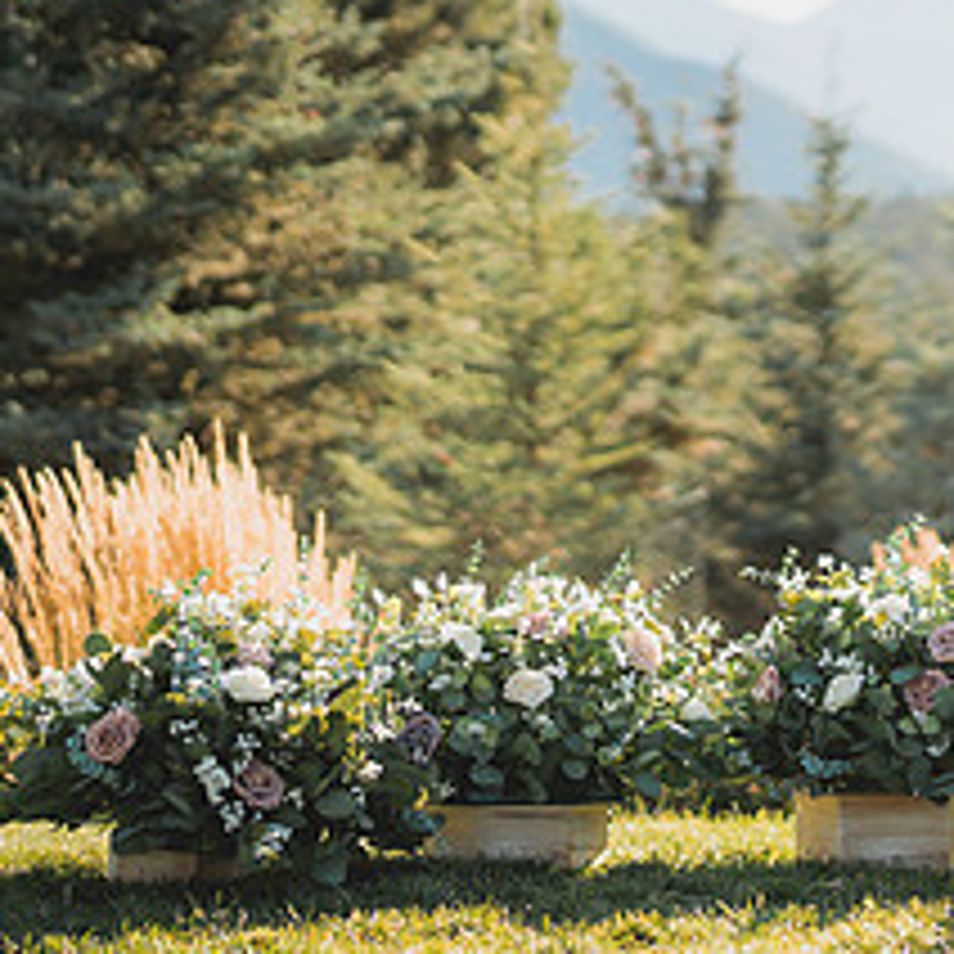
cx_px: 1012
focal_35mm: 118
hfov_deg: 14.5
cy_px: 412
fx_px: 3679
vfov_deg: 14.8
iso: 160
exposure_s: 1/4000
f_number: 1.4
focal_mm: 50
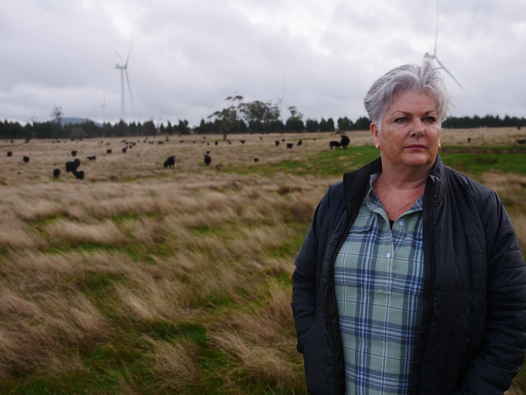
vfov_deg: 34.3
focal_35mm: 42
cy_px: 198
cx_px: 263
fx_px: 638
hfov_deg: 44.8
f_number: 3.5
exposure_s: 1/1600
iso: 320
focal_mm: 21
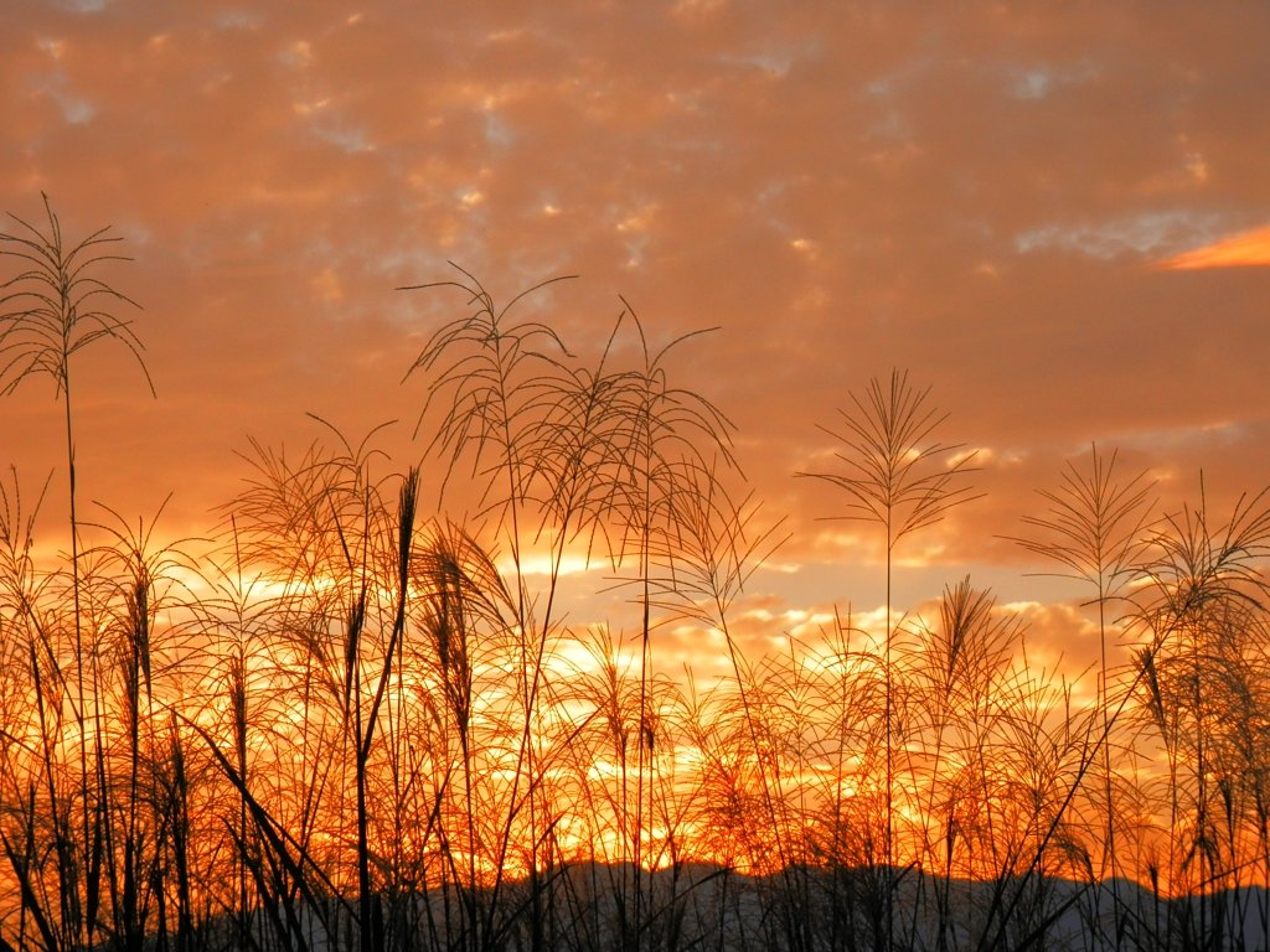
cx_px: 635
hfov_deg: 12.8
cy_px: 476
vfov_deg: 9.6
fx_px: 5650
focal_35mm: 154
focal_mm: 27.5
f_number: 5.5
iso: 80
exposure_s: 1/160
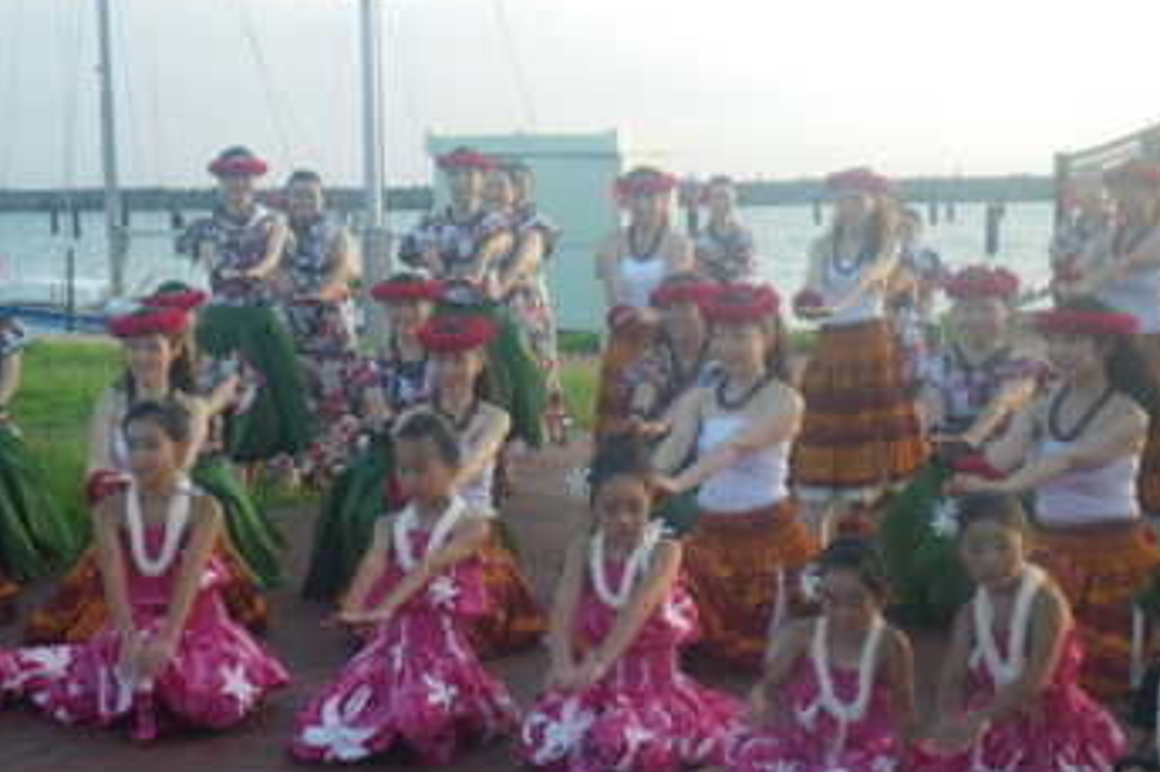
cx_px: 509
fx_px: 2415
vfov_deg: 18.1
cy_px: 462
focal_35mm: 75
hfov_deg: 27.0
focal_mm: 11.1
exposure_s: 1/80
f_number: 4.6
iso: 160
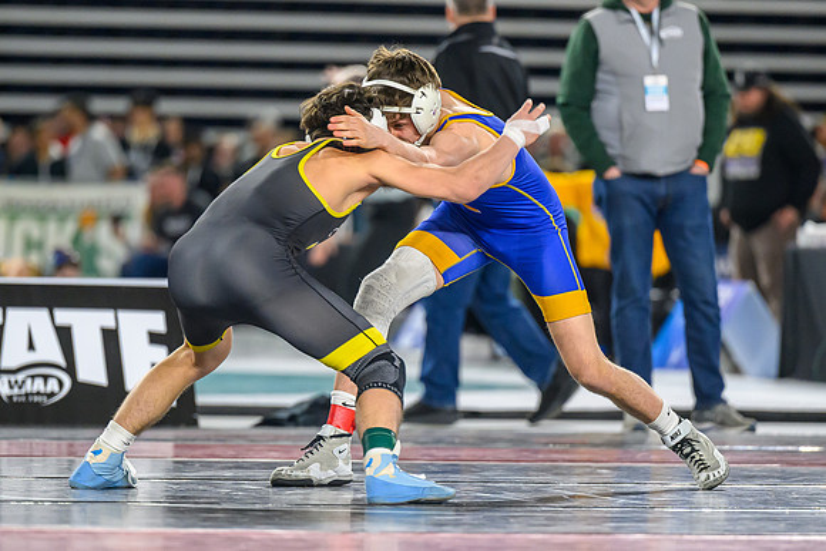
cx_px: 430
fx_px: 7139
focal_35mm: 311
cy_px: 304
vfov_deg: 4.4
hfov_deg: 6.6
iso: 2500
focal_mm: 200
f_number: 2.8
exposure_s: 1/800
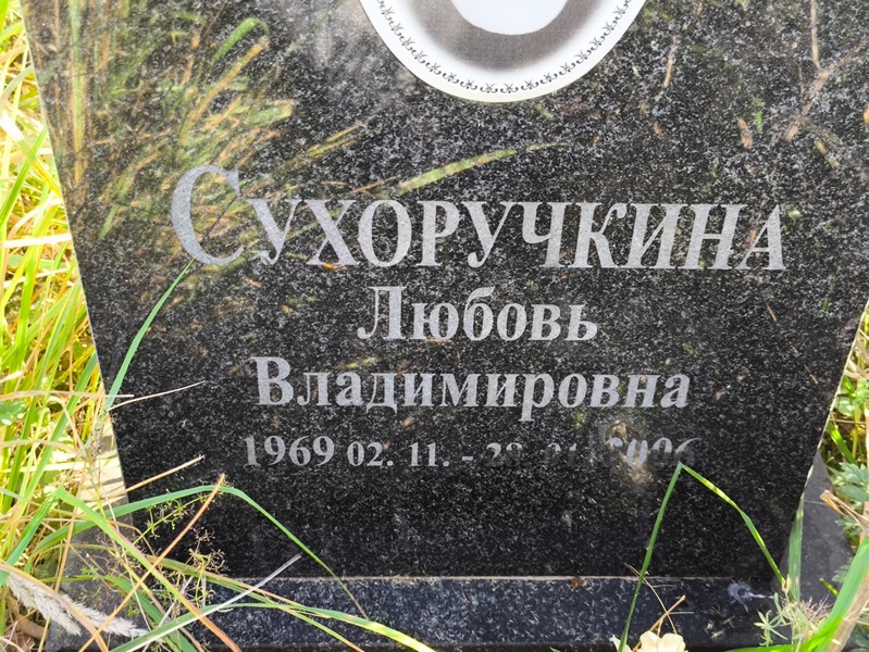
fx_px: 1256
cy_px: 326
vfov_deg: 29.1
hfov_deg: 38.2
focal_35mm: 50
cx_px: 434
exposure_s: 1/60
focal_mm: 4.71
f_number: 1.7
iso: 64
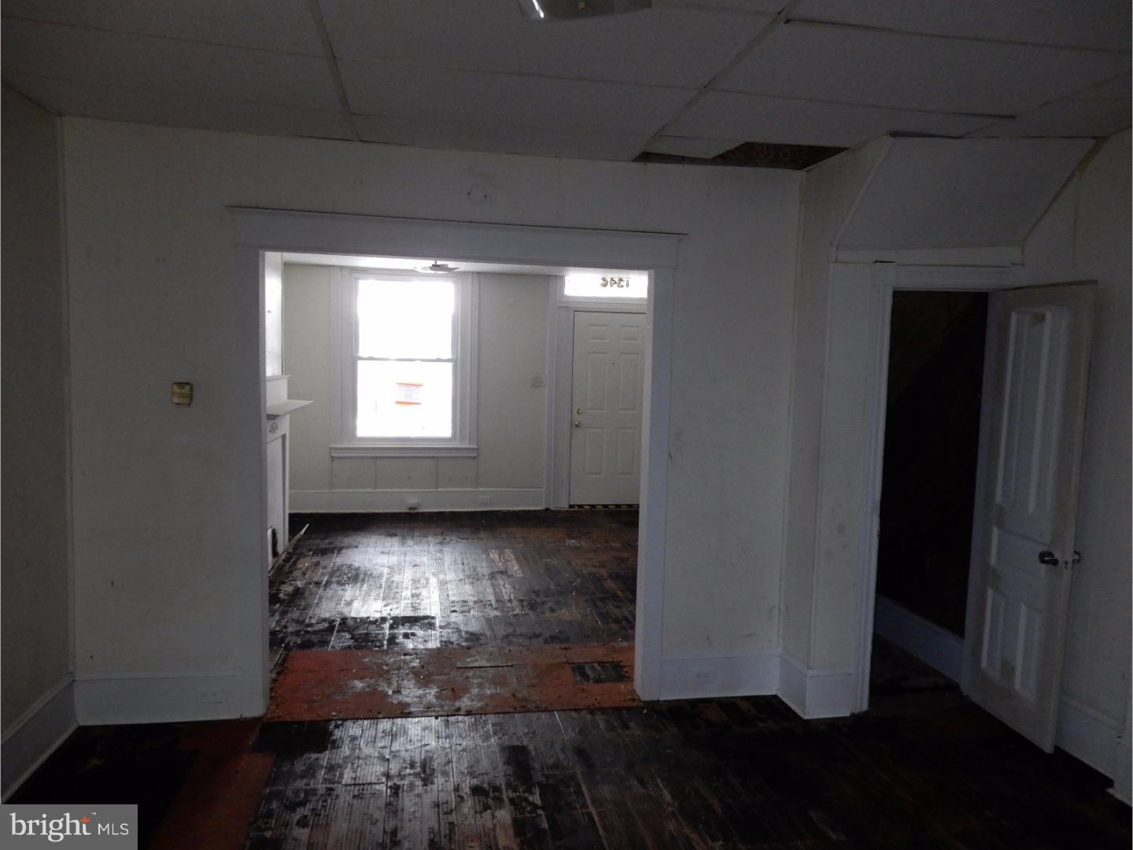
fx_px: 818
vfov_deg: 54.9
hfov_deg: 69.4
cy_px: 425
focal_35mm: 25
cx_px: 566
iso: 400
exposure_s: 1/25
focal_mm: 4.5
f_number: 3.7
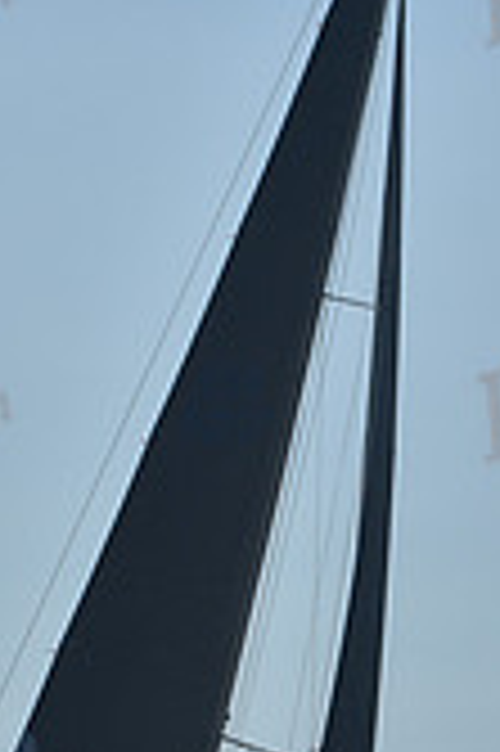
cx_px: 245
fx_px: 6680
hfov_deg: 4.3
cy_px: 644
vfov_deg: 6.4
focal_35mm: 320
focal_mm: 92
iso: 250
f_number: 4
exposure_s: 1/4000
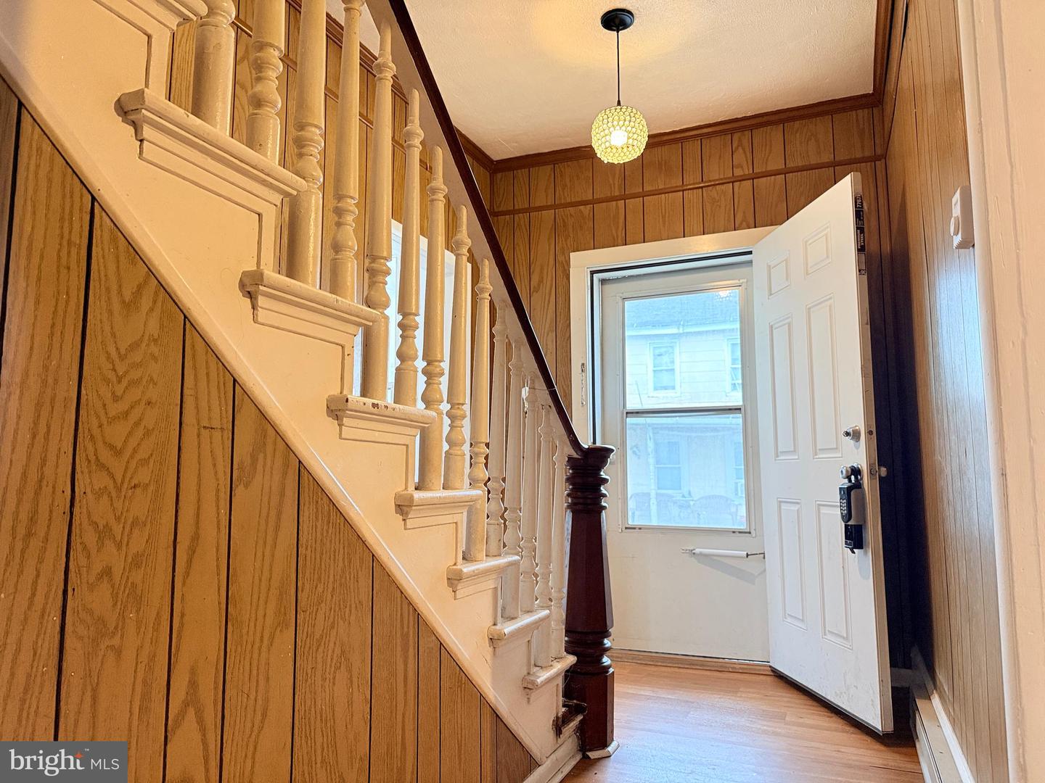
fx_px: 725
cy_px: 392
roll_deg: +0.1
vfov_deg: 56.8
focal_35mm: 24
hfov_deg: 71.6
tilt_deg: +6.9
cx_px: 522
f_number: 1.78
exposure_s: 1/60
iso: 400
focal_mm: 6.76
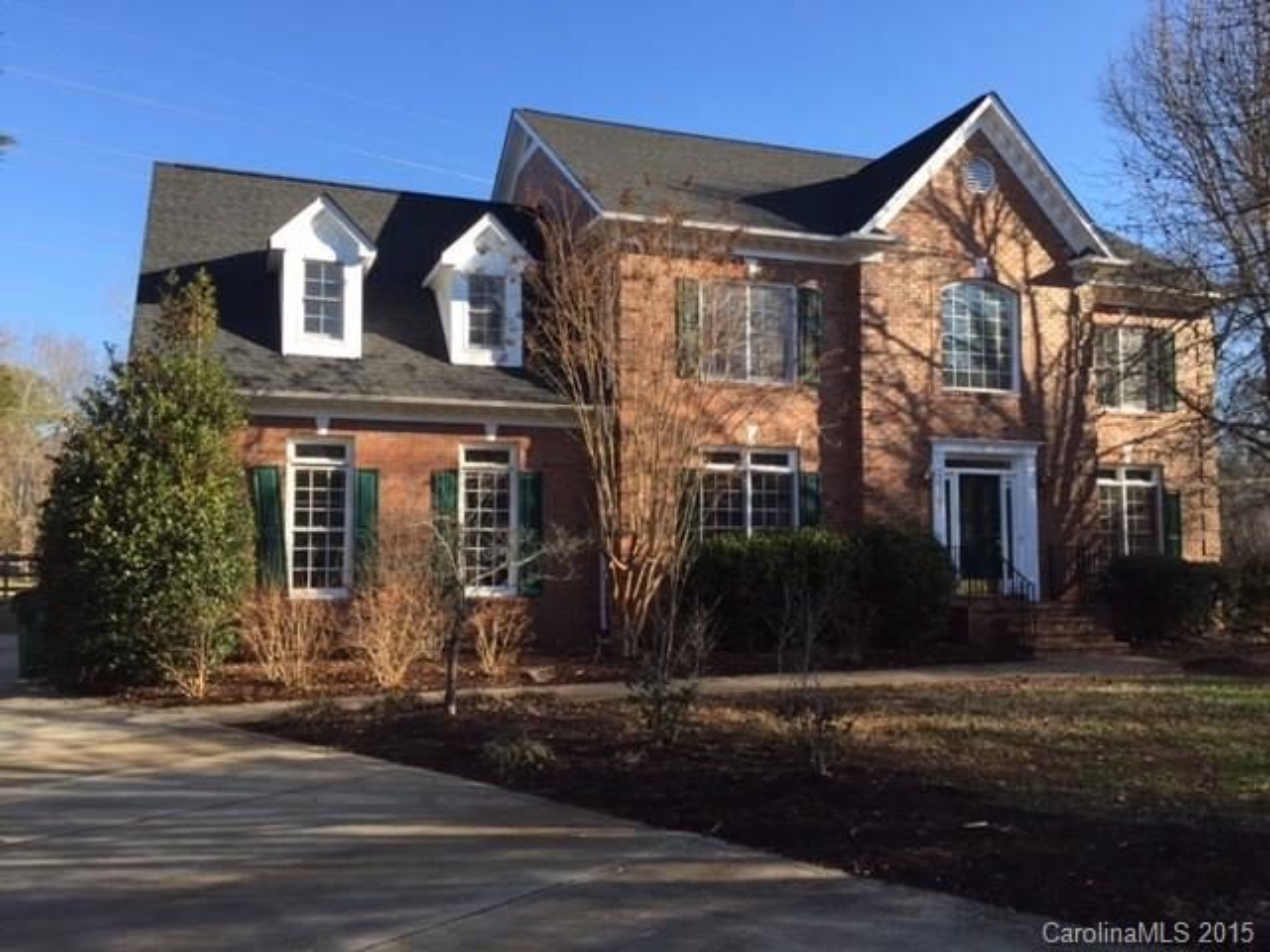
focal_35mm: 29
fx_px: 1064
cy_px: 476
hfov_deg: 61.7
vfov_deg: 48.2
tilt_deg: +3.6
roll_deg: +0.4
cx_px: 635
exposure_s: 1/732
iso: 32
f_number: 2.2
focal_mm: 4.15
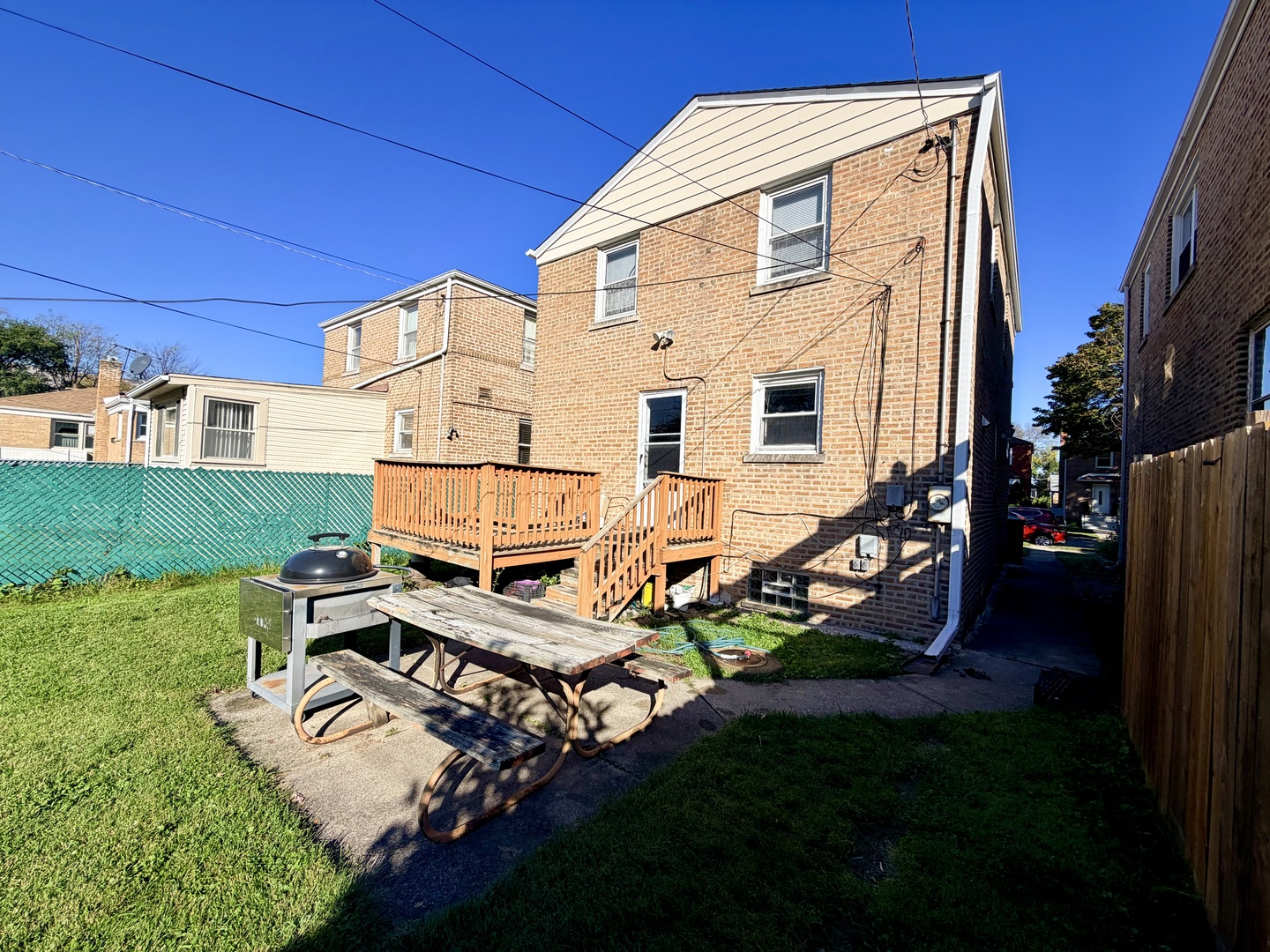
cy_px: 476
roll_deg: -1.9
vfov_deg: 85.7
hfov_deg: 102.1
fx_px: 514
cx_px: 635
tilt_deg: +1.0
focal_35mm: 14
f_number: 2.2
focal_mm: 2.22
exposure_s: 1/928
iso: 20
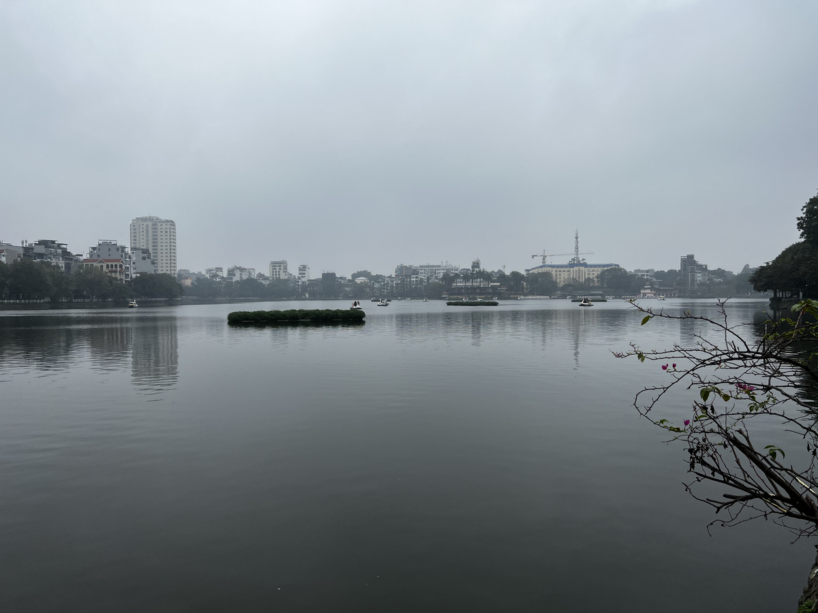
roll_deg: +1.0
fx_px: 614
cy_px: 306
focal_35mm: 26
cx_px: 409
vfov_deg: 53.1
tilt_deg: -1.3
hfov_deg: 67.3
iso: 50
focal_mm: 5.7
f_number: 1.5
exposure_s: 1/2762
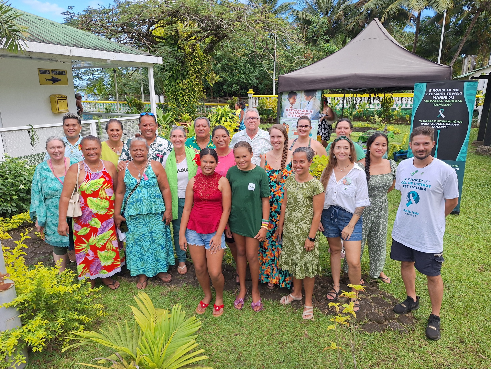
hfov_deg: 73.9
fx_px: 326
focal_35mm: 23
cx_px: 246
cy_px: 184
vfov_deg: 58.9
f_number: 1.8
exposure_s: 1/916
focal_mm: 5.54
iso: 40
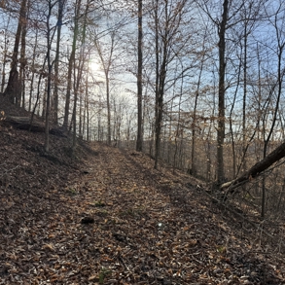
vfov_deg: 55.6
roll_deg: +1.5
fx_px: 270
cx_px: 130
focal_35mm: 29
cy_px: 144
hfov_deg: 55.6
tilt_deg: +1.4
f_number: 1.78
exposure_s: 1/2907
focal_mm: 6.76
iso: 80
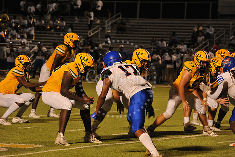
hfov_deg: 10.3
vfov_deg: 6.9
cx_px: 118
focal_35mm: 200
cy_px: 78
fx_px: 1305
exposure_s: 1/160
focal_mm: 200
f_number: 8
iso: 3200
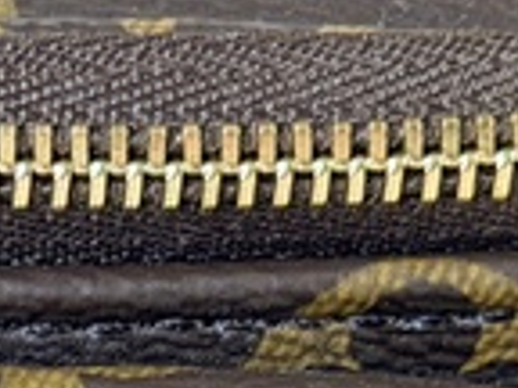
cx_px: -331
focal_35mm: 337
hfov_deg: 5.8
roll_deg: -0.5
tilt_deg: -14.8
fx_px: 5043
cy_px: 783
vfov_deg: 4.4
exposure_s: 1/50
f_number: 1.78
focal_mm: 6.76
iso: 250
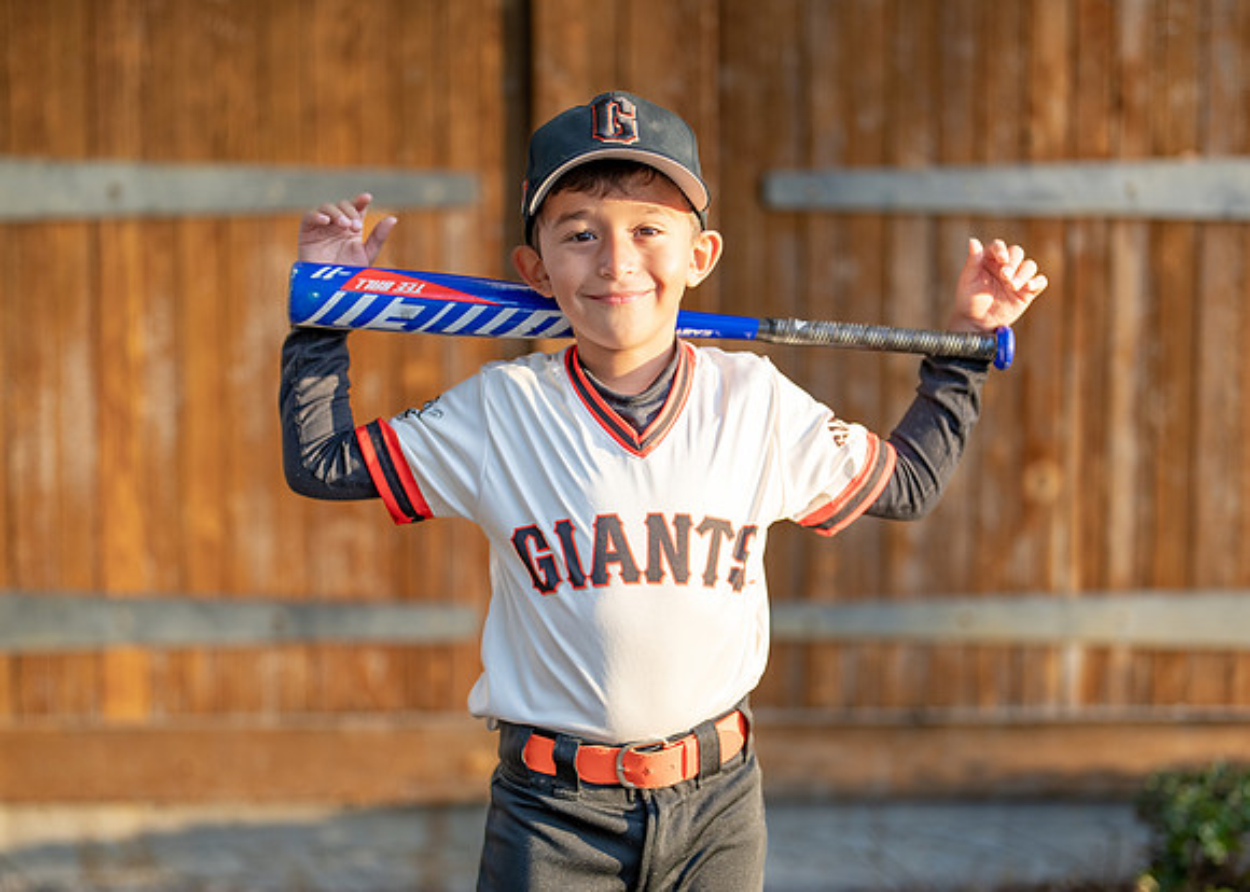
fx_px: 2303
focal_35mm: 65
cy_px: 501
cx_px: 599
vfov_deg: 21.9
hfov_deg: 30.4
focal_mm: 50
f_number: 1.2
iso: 100
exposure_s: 1/1250
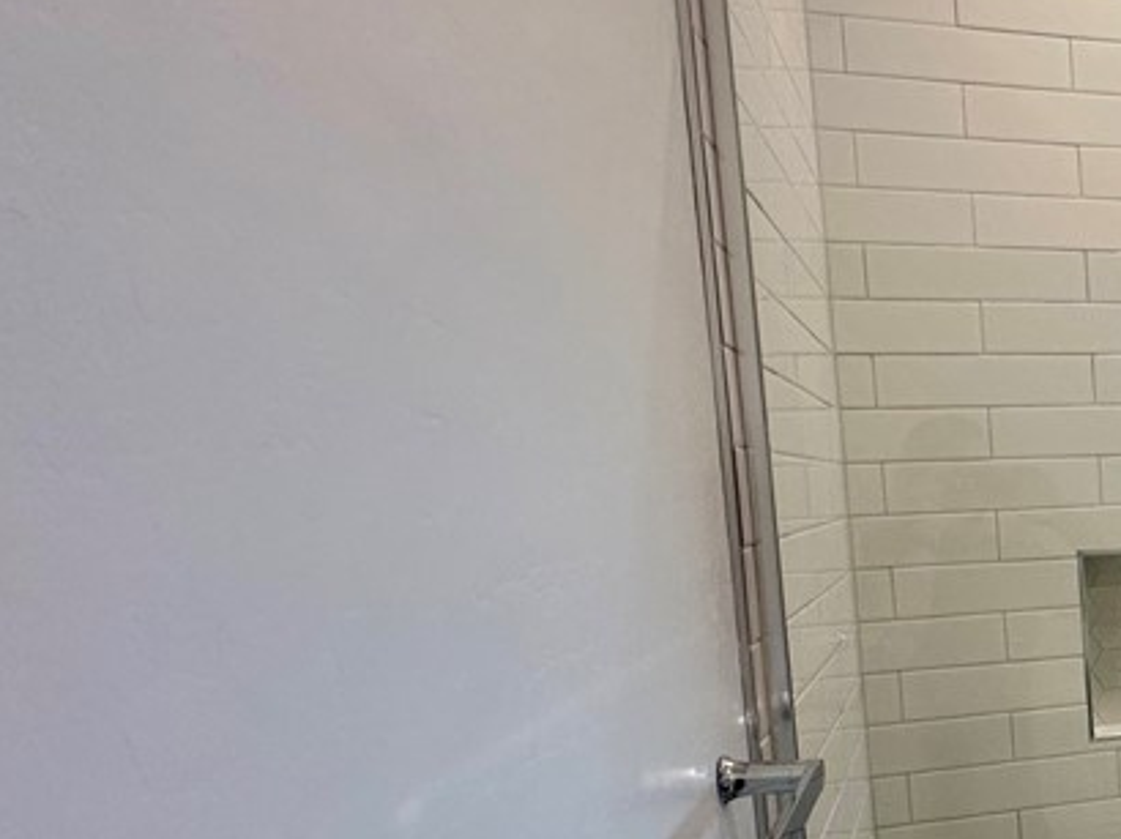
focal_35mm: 35
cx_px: 1373
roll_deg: +1.7
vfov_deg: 40.0
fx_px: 1133
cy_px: 582
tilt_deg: -5.2
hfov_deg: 37.9
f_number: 2.2
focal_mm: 2.22
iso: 200
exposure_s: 1/120
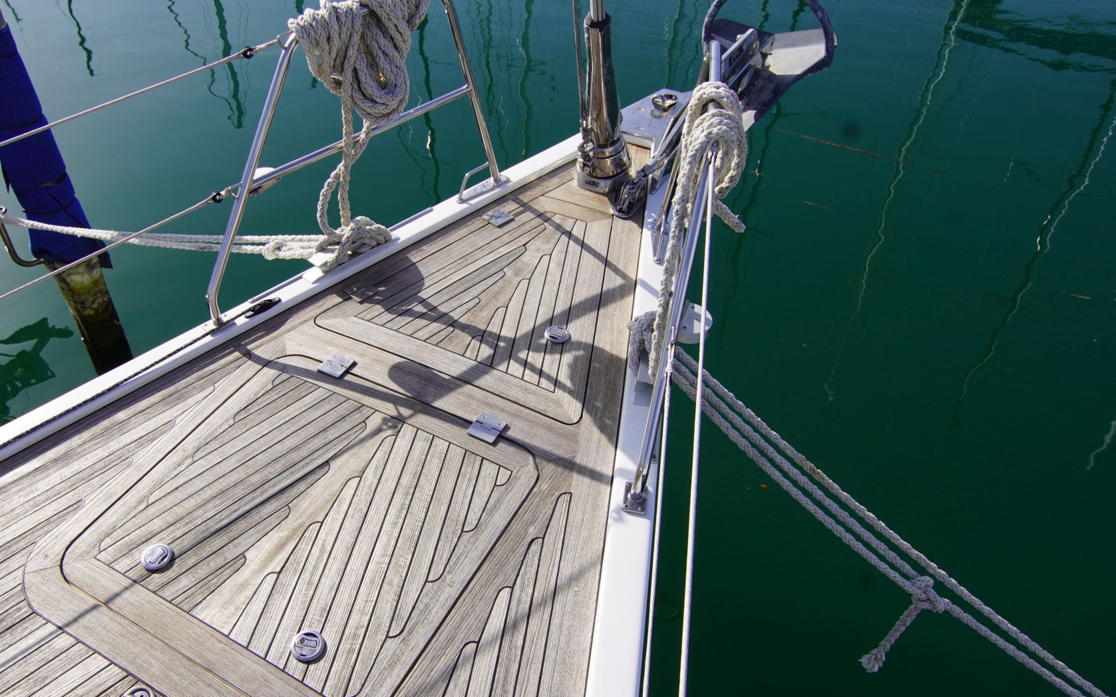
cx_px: 483
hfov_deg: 66.2
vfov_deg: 44.5
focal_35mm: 28
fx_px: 852
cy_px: 380
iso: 100
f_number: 10
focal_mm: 16
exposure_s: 1/200
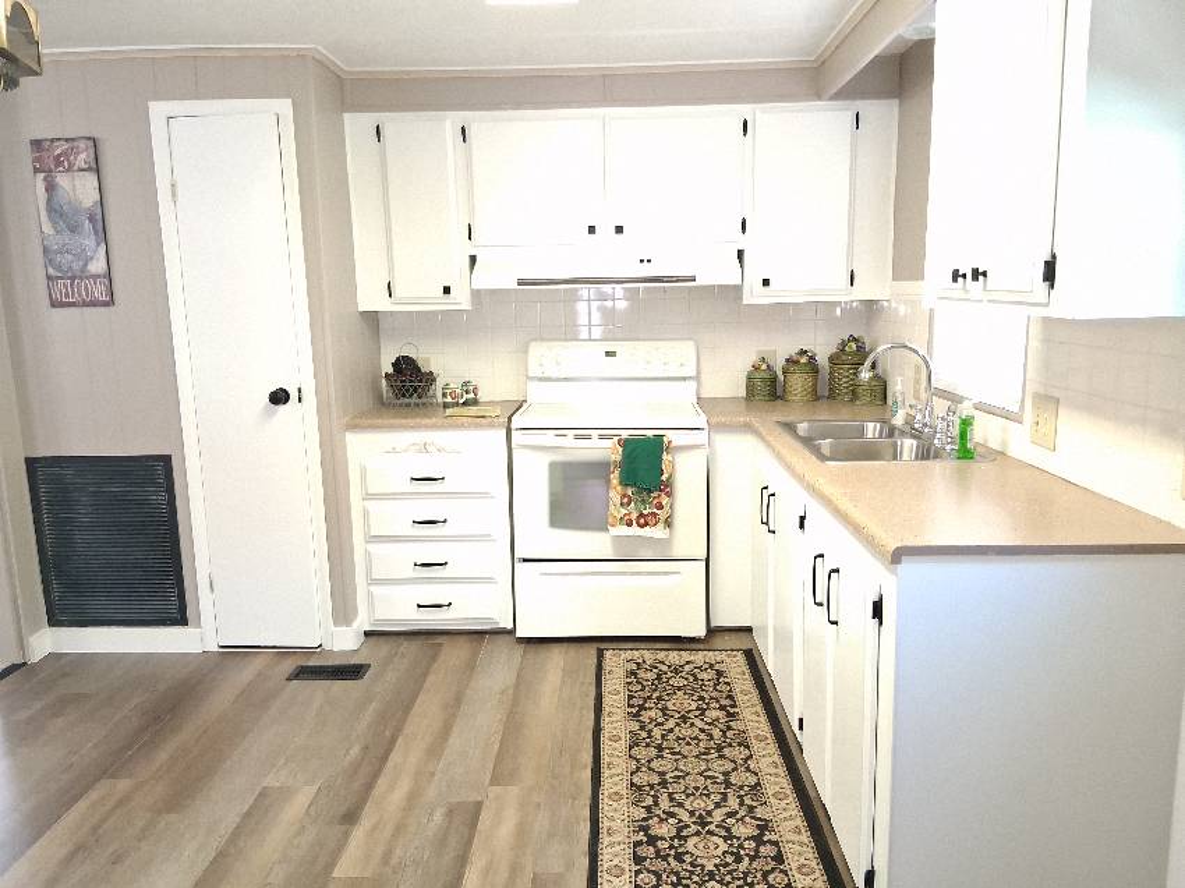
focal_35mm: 26
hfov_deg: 67.3
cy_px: 444
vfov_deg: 53.0
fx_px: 890
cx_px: 592
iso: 500
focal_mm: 3.98
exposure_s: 1/33
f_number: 1.8
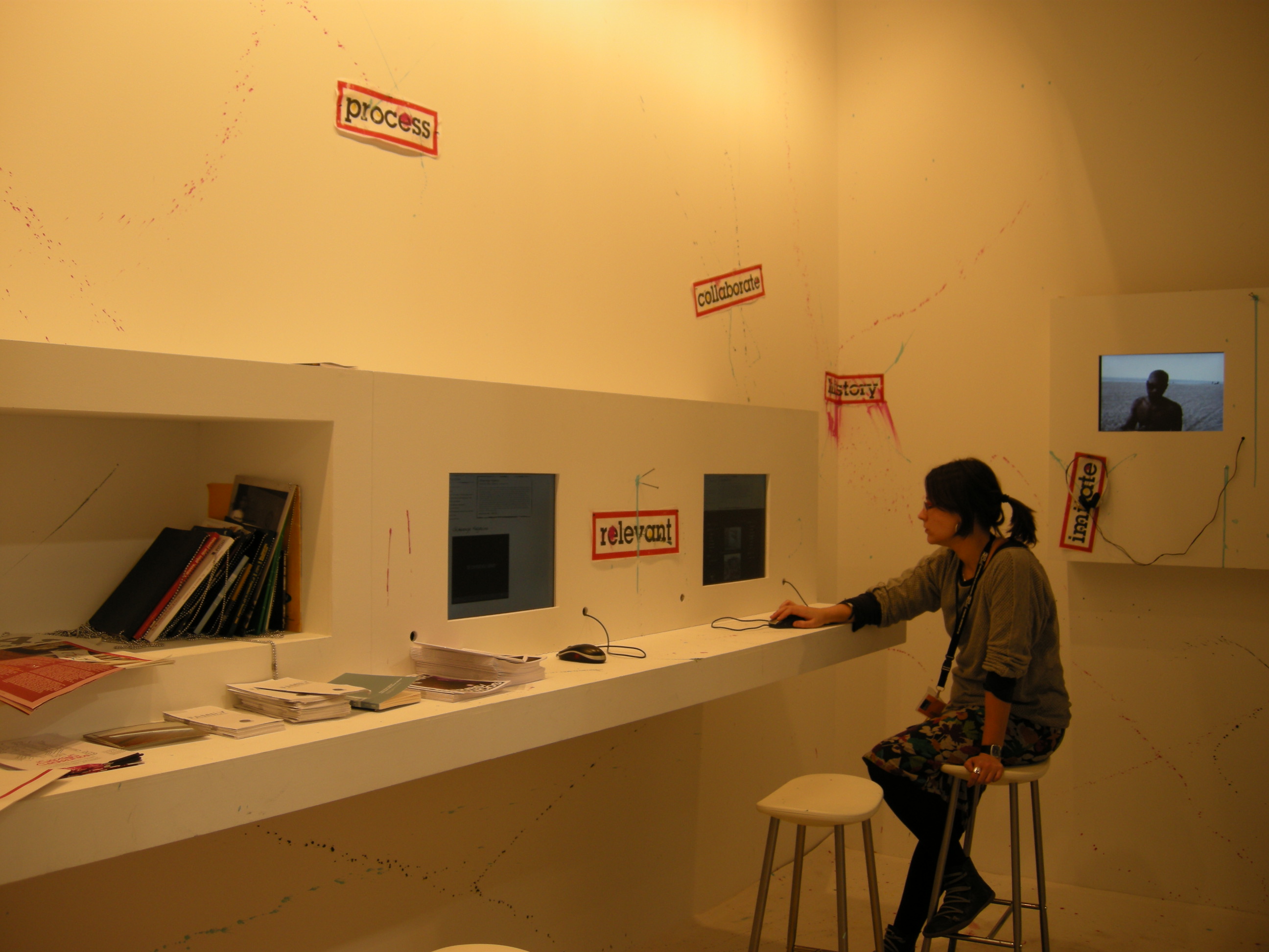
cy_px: 476
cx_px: 634
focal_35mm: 35
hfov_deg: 52.6
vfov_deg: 40.7
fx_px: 1283
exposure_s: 1/43.1
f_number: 4.3
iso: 64
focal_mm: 7.5
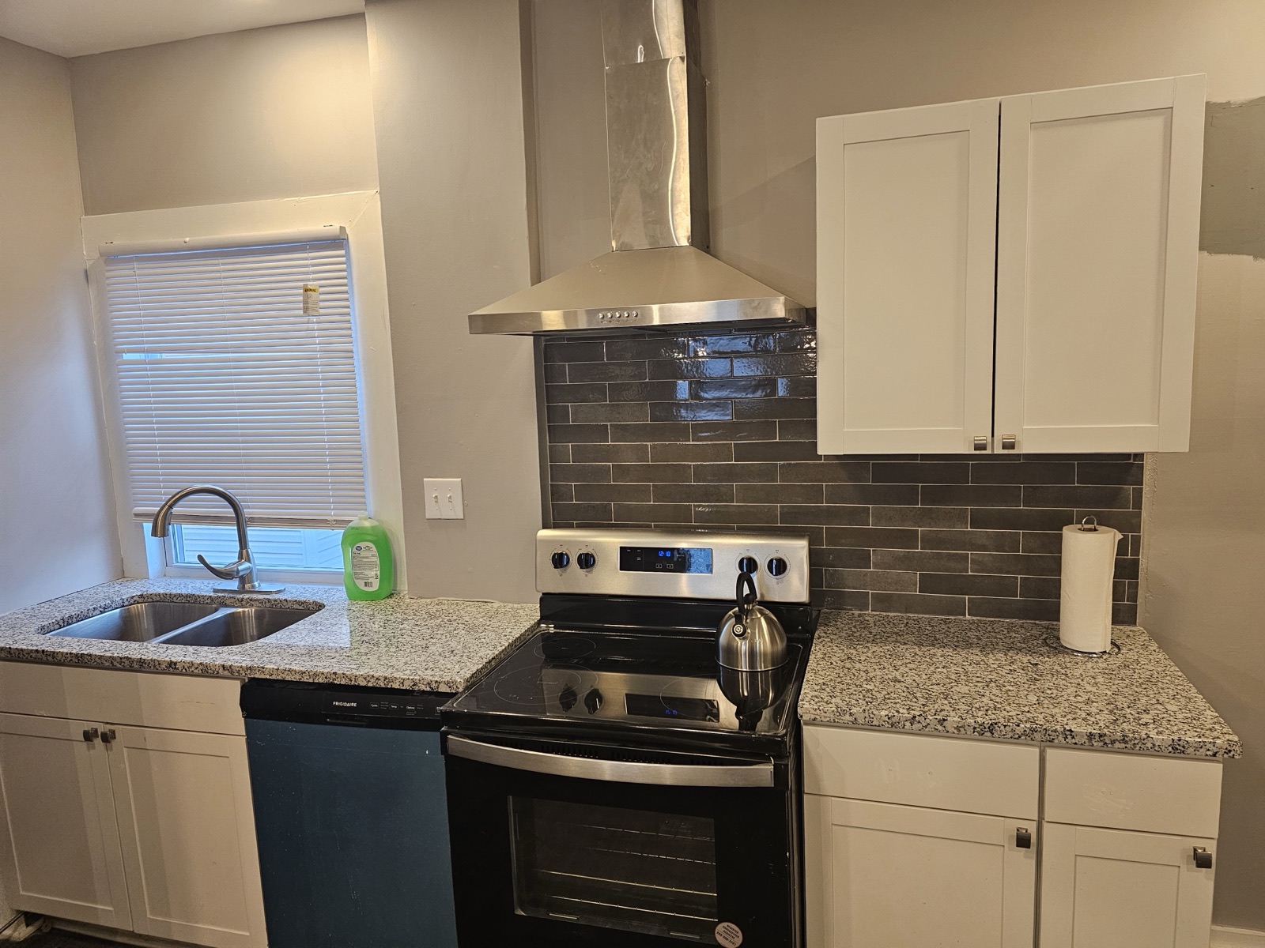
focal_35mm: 23
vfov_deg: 58.9
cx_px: 632
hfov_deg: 73.9
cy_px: 474
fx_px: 841
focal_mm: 6.3
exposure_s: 1/120
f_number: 1.7
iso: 320
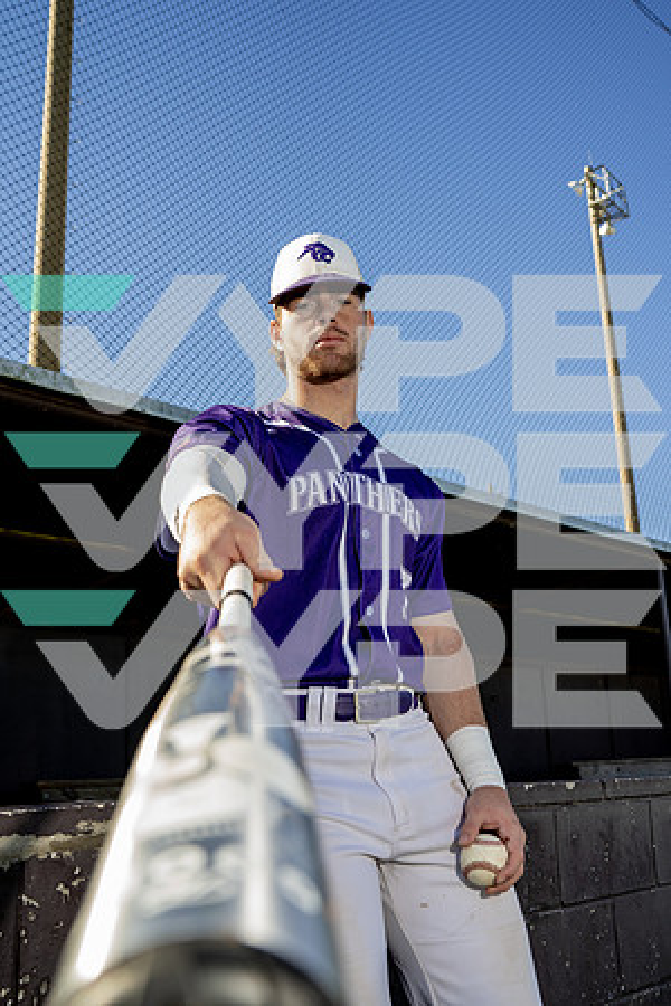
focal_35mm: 35
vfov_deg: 54.4
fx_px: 978
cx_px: 336
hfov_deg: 37.9
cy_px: 503
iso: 80
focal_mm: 35
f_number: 5.6
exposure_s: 1/250
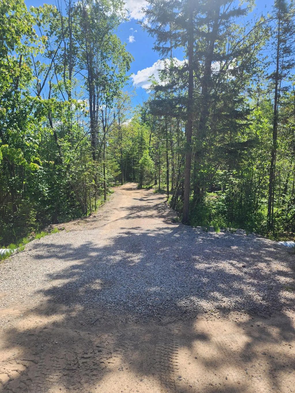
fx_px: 261
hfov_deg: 58.9
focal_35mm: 23
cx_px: 148
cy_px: 196
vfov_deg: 73.9
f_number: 1.8
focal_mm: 6.4
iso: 12
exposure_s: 1/641
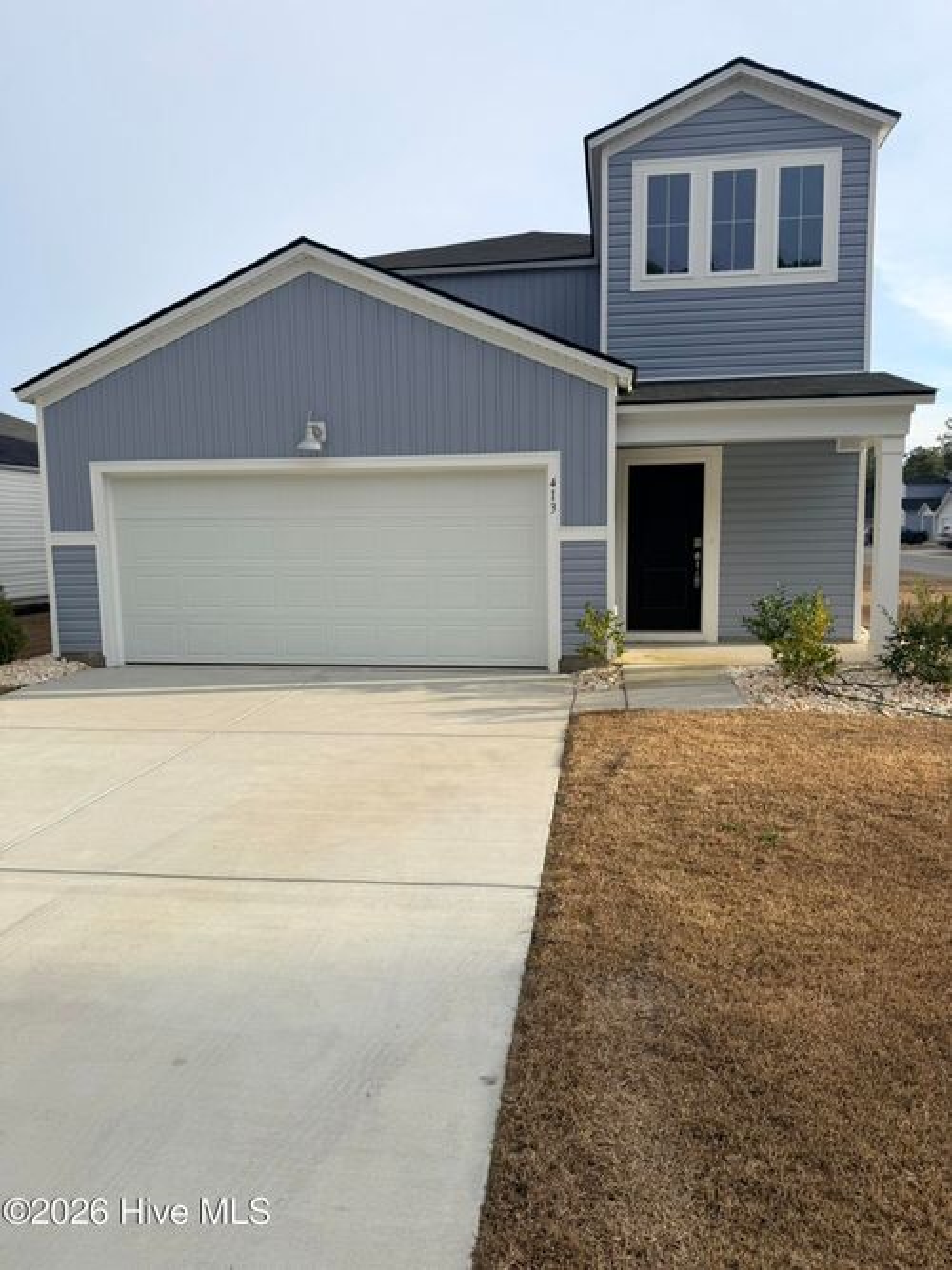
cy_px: 635
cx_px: 476
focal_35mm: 24
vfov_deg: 71.6
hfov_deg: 56.8
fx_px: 880
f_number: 1.78
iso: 80
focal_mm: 6.76
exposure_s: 1/3279
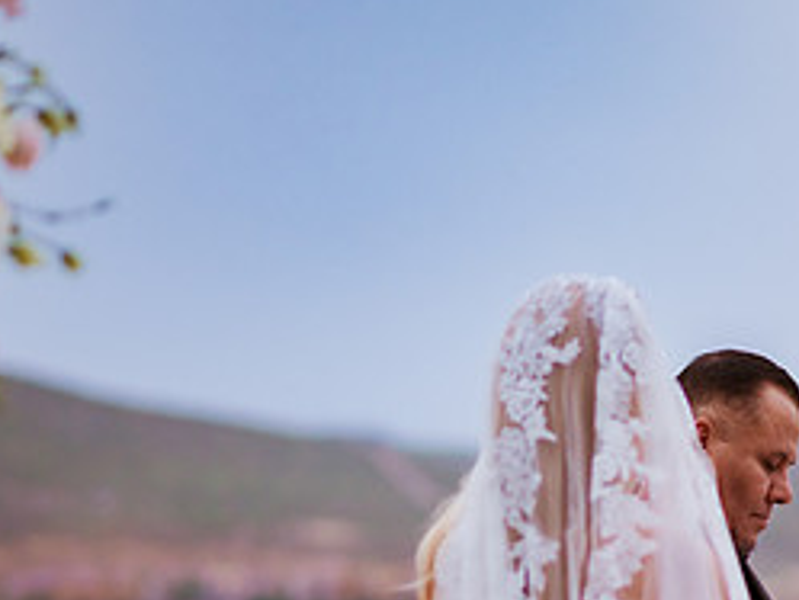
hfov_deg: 10.4
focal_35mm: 190
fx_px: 4388
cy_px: 610
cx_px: 584
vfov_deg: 7.8
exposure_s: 1/3200
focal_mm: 85
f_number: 1.8
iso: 800
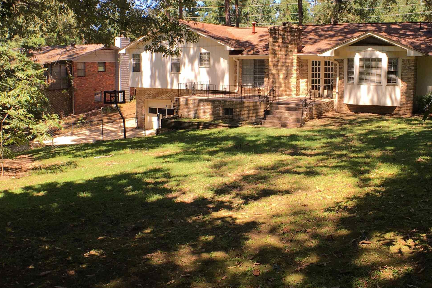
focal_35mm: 48
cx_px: 224
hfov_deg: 41.1
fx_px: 576
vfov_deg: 28.0
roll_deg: -0.2
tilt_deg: -5.8
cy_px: 111
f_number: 2.2
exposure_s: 1/403
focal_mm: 4.15
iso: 25
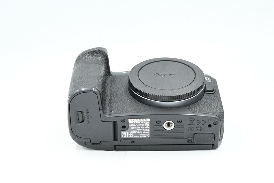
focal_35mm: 68
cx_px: 137
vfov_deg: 20.0
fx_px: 518
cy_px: 92
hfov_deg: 29.7
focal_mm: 68
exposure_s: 1/6
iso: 100
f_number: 14
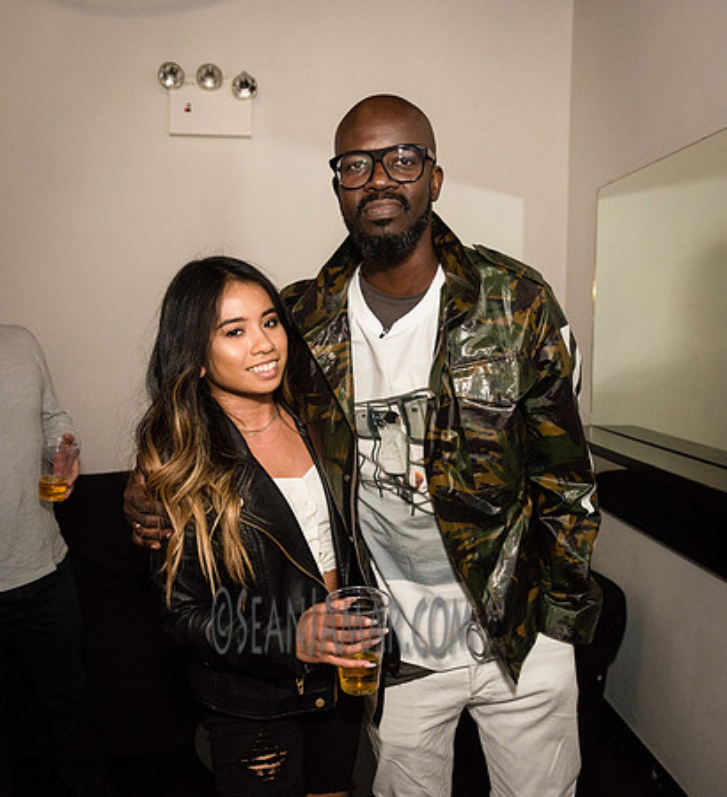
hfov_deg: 49.0
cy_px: 398
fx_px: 797
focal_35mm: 32
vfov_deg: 53.2
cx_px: 341
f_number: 4
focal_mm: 24
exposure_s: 1/640
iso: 4000
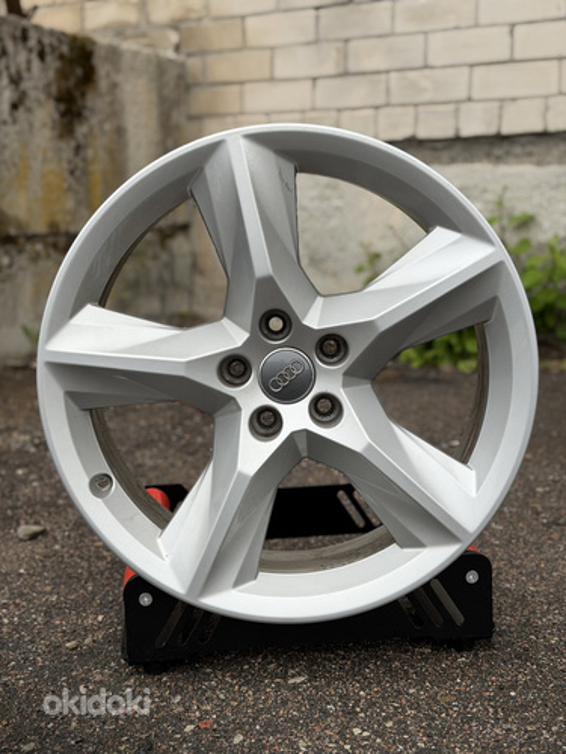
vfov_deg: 39.7
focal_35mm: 48
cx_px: 283
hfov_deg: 30.3
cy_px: 377
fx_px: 1046
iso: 64
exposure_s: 1/828
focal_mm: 6.76
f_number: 1.78
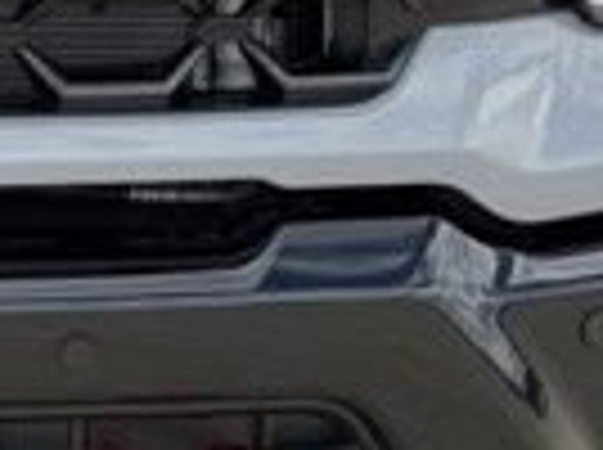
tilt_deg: -7.5
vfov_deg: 6.4
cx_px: -400
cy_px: -194
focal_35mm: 230
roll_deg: -0.6
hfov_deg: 8.4
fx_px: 3999
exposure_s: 1/1242
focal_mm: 6.76
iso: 100
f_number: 1.78
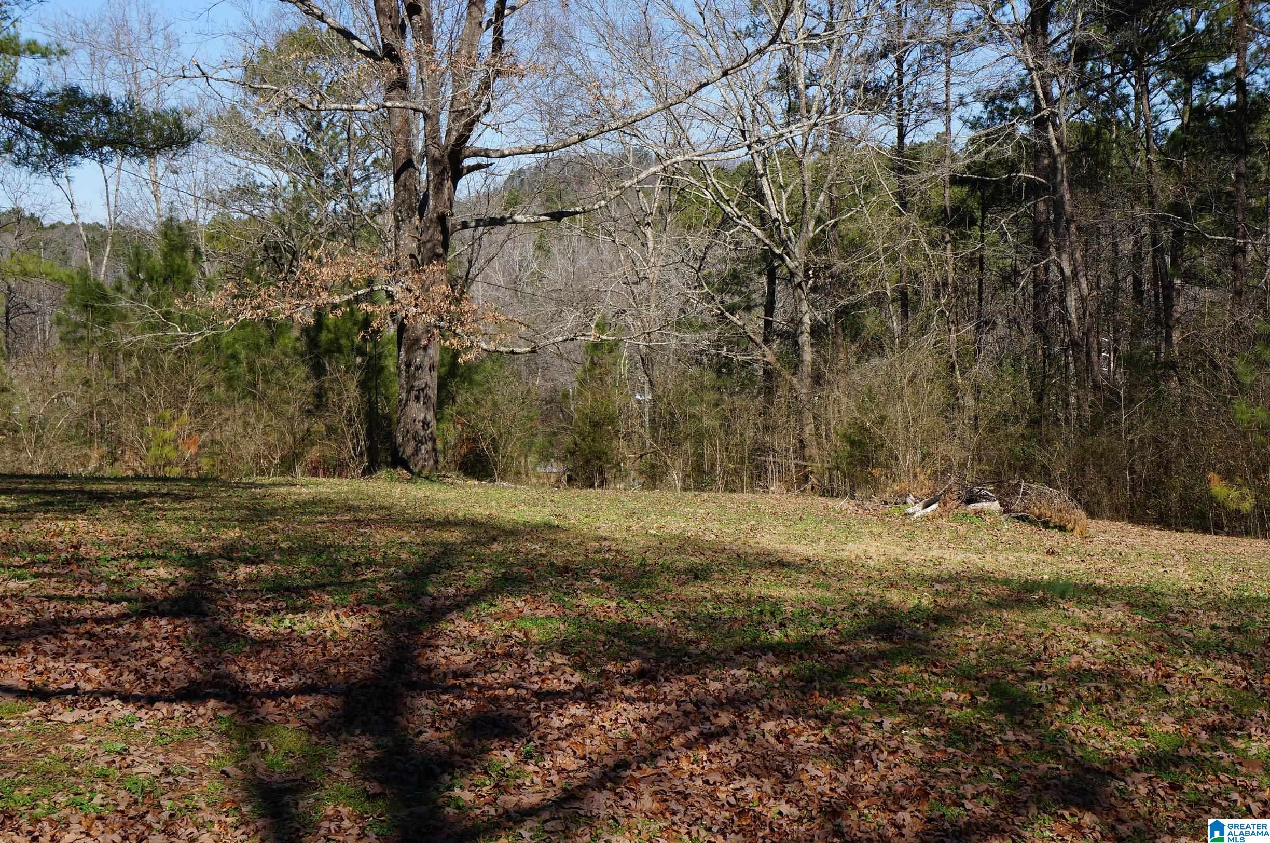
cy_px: 422
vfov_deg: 25.7
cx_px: 635
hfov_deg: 37.9
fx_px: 1849
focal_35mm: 52
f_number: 13
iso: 100
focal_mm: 35
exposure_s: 1/100
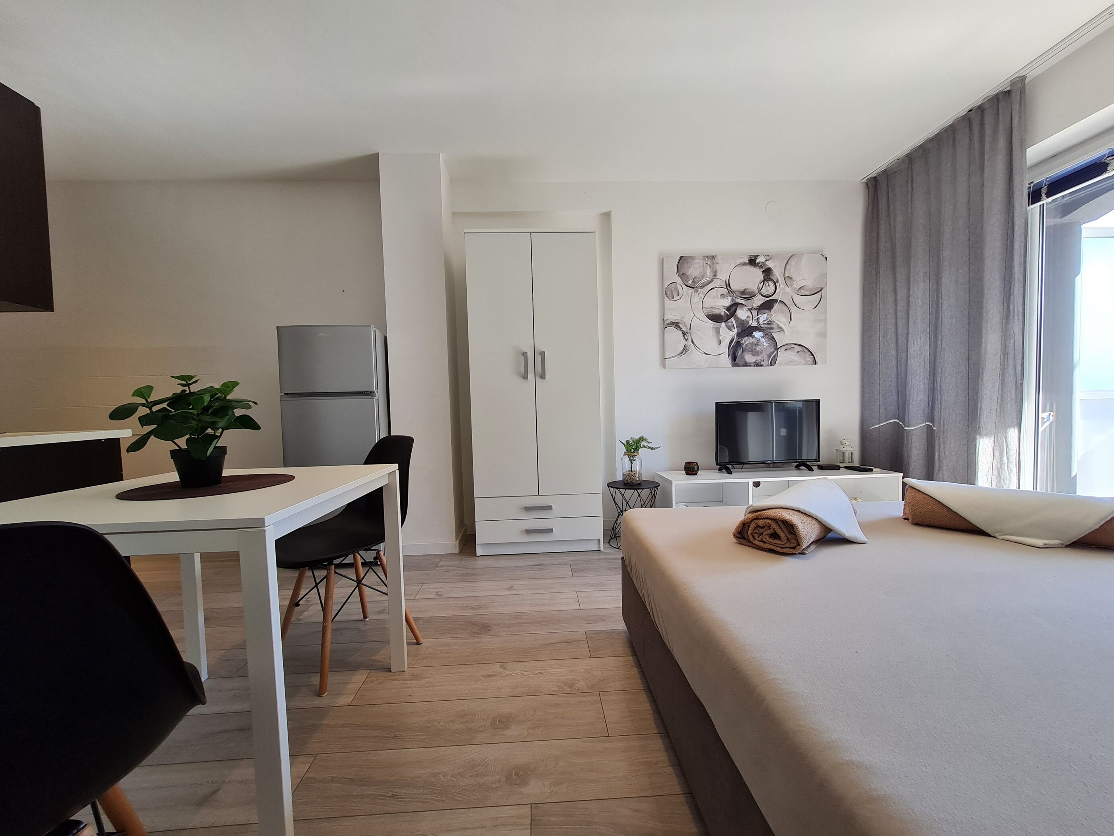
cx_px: 557
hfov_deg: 106.2
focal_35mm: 13
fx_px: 418
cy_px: 418
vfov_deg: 89.9
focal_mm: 1.74
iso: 64
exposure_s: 1/100
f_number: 2.2
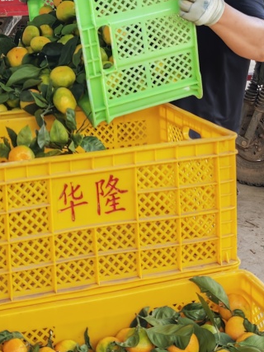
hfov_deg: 20.8
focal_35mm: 70
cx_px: 57
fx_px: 712
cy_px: 14
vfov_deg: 26.5
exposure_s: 1/103
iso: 50
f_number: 1.44
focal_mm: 6.68
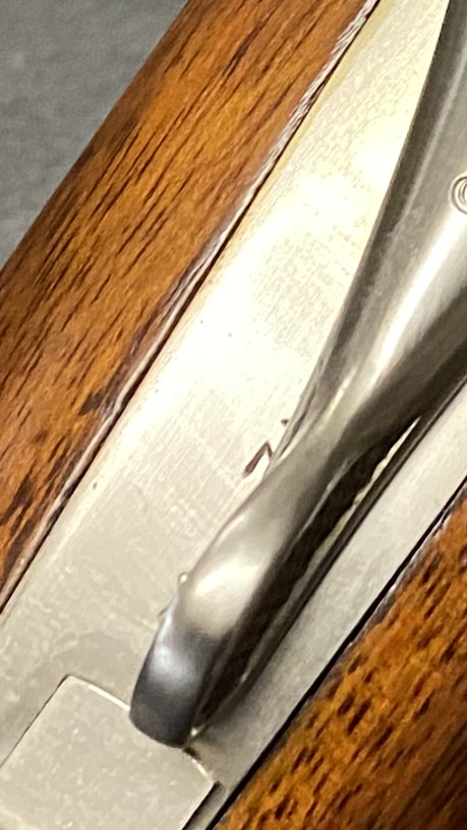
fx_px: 3082
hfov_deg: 8.5
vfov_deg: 15.2
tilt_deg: -67.0
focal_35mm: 140
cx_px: 684
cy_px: 71
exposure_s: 1/50
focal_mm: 4.25
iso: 400
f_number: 1.8
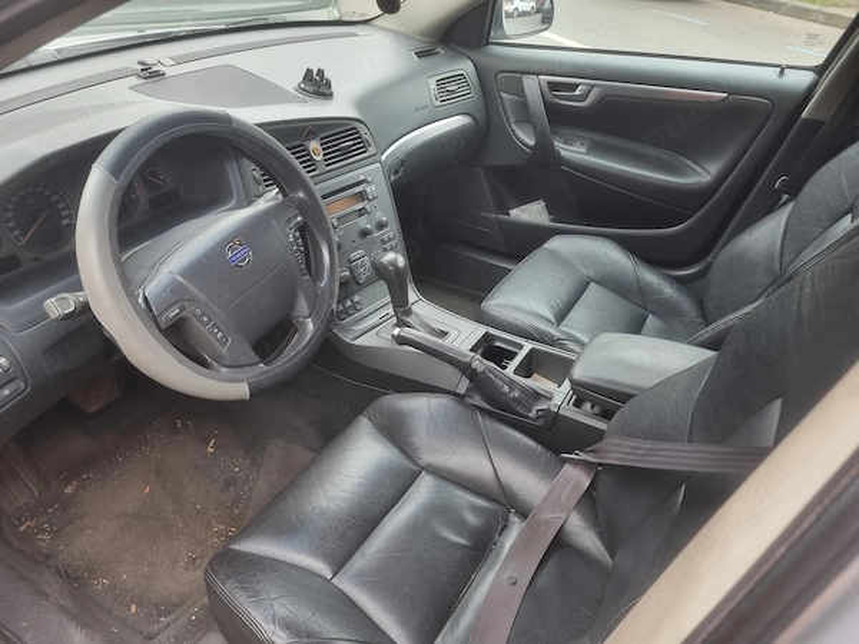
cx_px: 430
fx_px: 645
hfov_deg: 67.3
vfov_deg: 53.1
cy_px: 322
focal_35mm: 26
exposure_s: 1/100
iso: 250
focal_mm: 5.4
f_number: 1.8
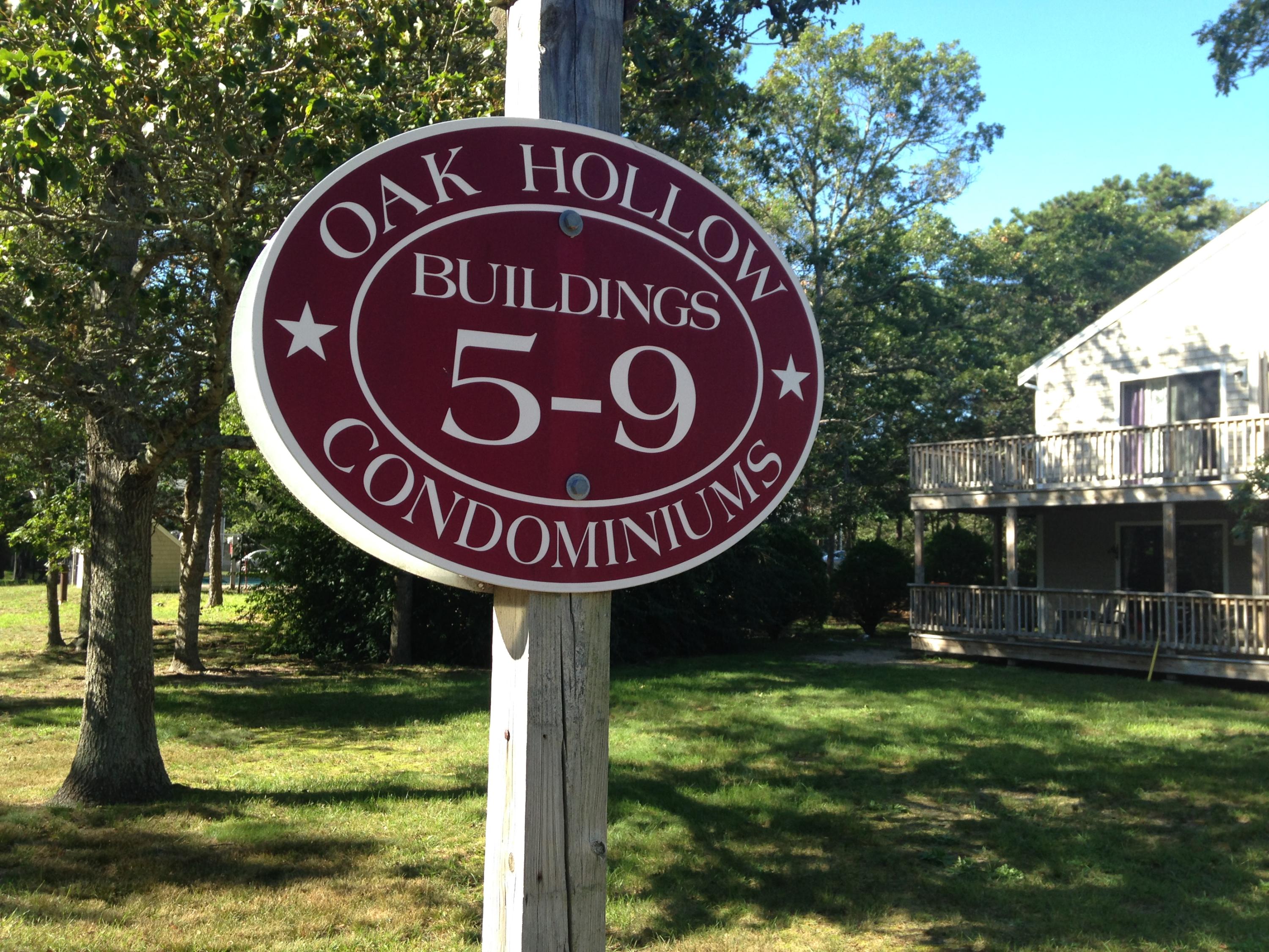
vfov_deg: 42.9
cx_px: 634
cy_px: 476
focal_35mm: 33
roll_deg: -0.3
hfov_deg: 55.4
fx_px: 1210
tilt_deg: +3.4
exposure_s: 1/298
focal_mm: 4.12
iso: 50
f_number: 2.4
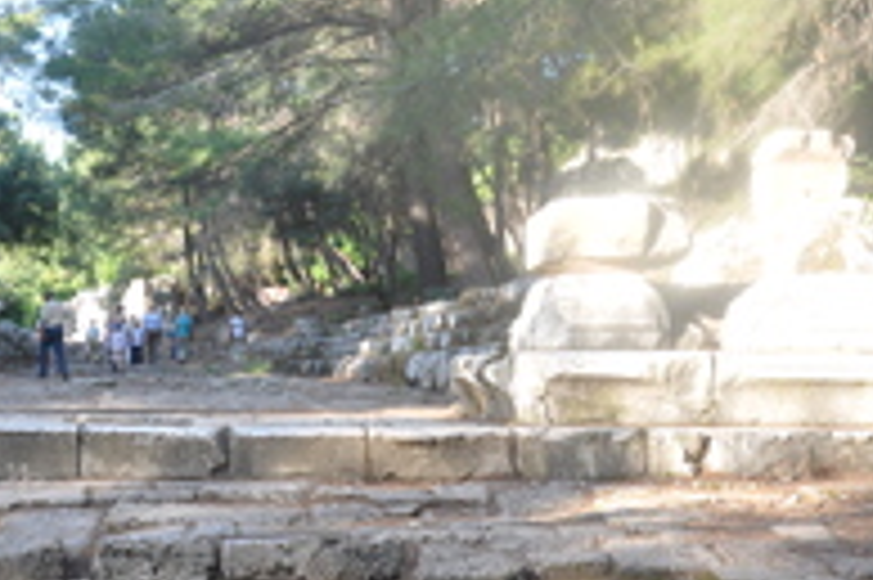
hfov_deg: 24.5
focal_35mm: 81
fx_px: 1963
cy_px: 297
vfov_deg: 16.8
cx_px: 115
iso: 200
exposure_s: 1/60
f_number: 8
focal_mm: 26
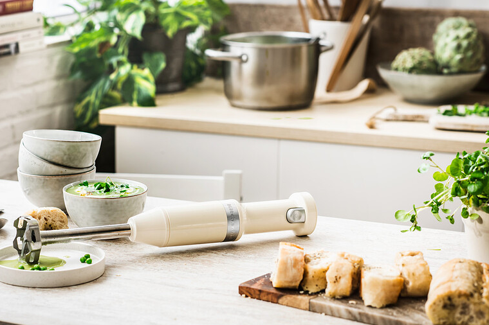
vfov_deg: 14.1
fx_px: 1317
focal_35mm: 97
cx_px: 213
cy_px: 168
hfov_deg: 21.0
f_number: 5.6
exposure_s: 1/30
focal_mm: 85
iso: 125
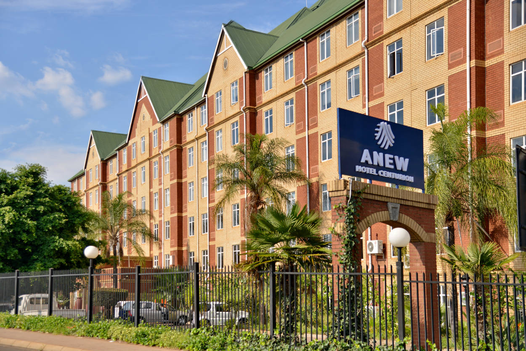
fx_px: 731
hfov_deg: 39.6
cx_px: 263
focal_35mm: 50
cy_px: 176
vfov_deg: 27.0
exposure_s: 1/3200
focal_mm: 50
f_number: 4
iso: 320
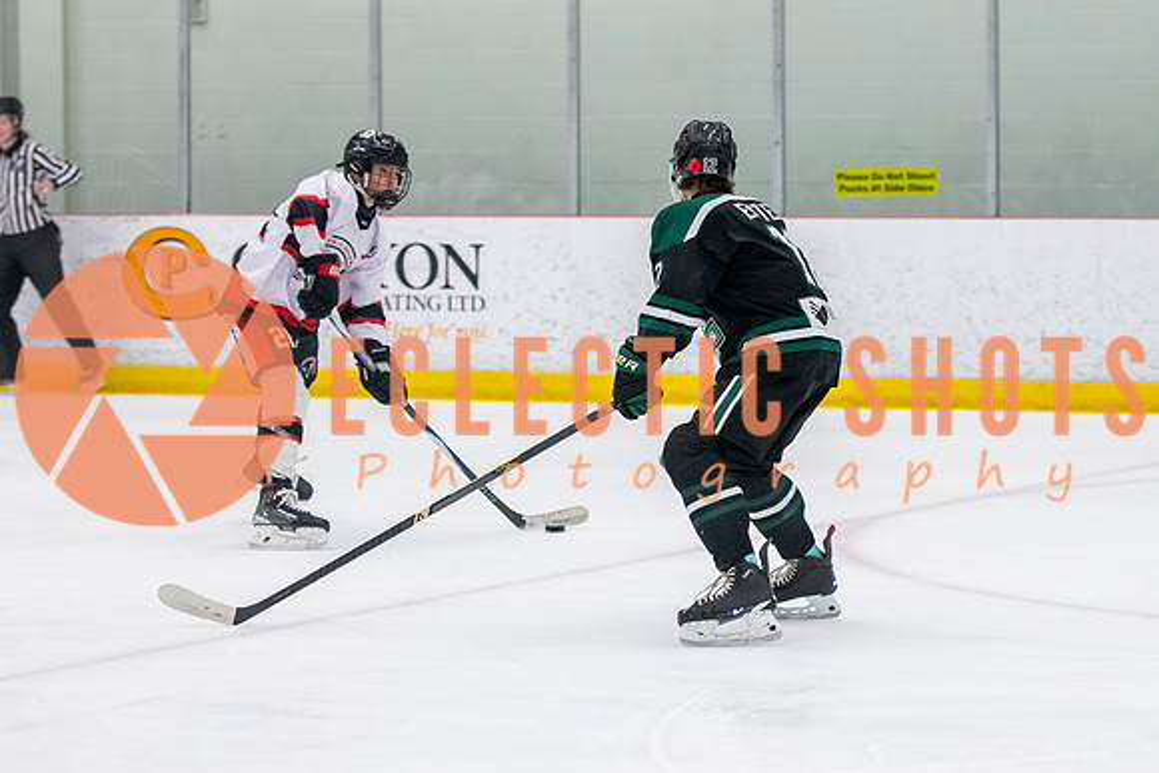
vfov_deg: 8.2
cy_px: 314
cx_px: 737
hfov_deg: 12.3
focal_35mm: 167
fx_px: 5372
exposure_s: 1/640
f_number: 3.2
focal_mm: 92
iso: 3200
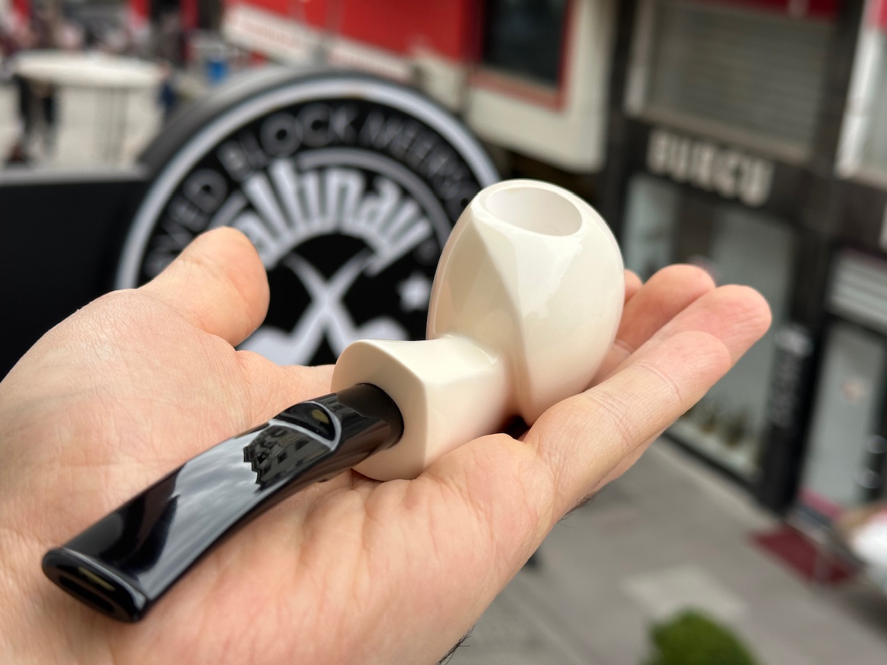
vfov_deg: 30.3
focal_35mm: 48
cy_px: 332
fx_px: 1230
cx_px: 444
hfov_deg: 39.7
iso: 64
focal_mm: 6.86
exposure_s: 1/642
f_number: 1.78
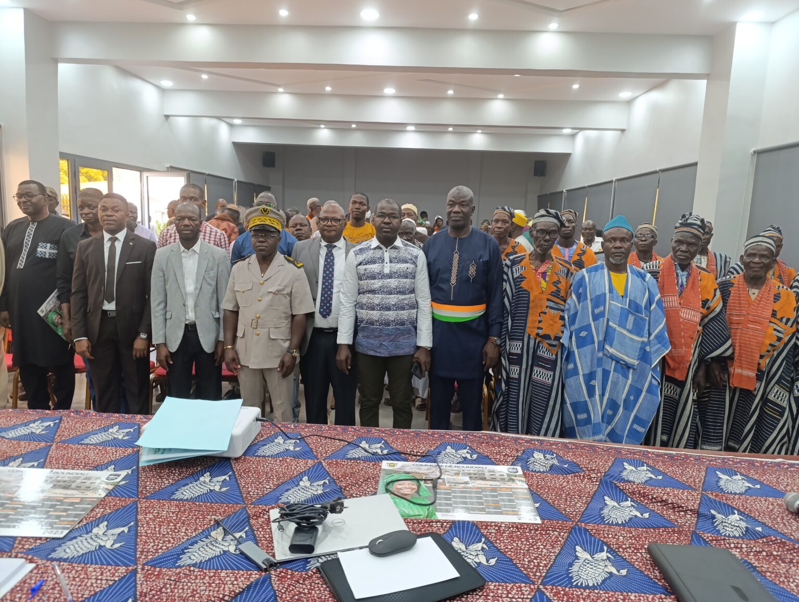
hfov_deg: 73.8
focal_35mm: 23
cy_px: 301
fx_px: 532
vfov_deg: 59.0
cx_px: 400
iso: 800
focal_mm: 6.14
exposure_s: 1/100
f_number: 1.6
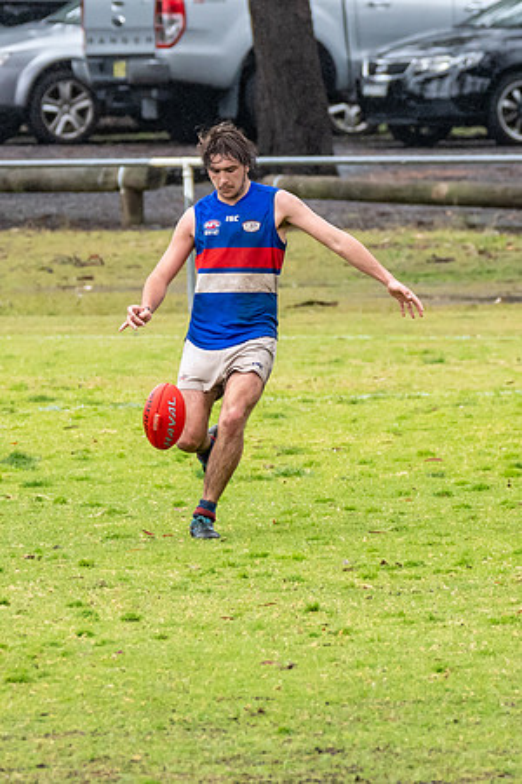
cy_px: 381
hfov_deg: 1.8
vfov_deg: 2.7
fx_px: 16481
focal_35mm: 758
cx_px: 255
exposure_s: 1/2500
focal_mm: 280
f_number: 7.1
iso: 1250
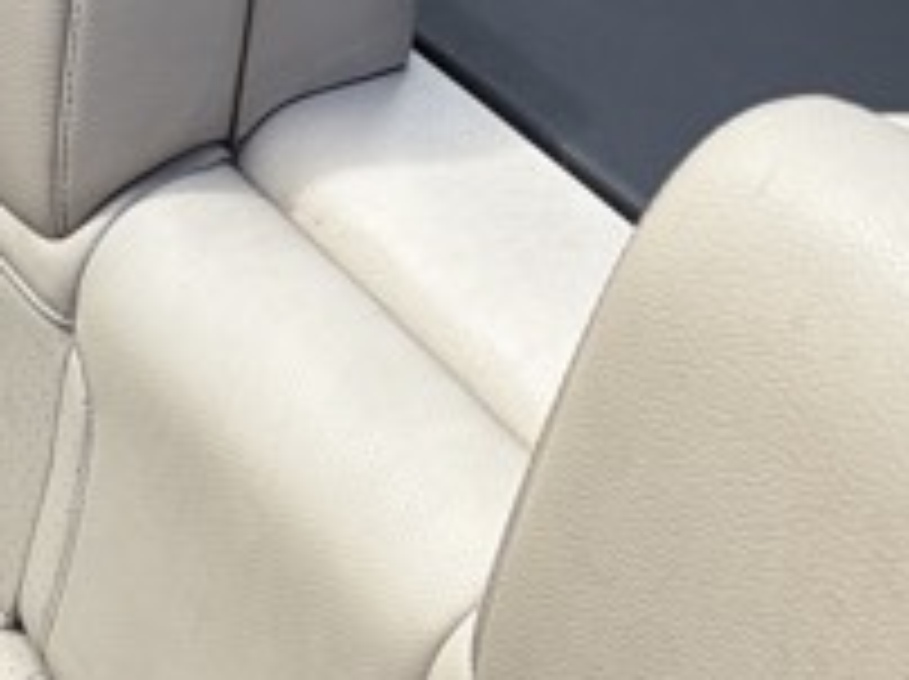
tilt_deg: -45.4
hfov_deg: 17.3
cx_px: -441
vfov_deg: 12.9
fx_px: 2702
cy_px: 1243
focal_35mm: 103
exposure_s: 1/1517
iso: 50
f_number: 1.6
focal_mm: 5.96
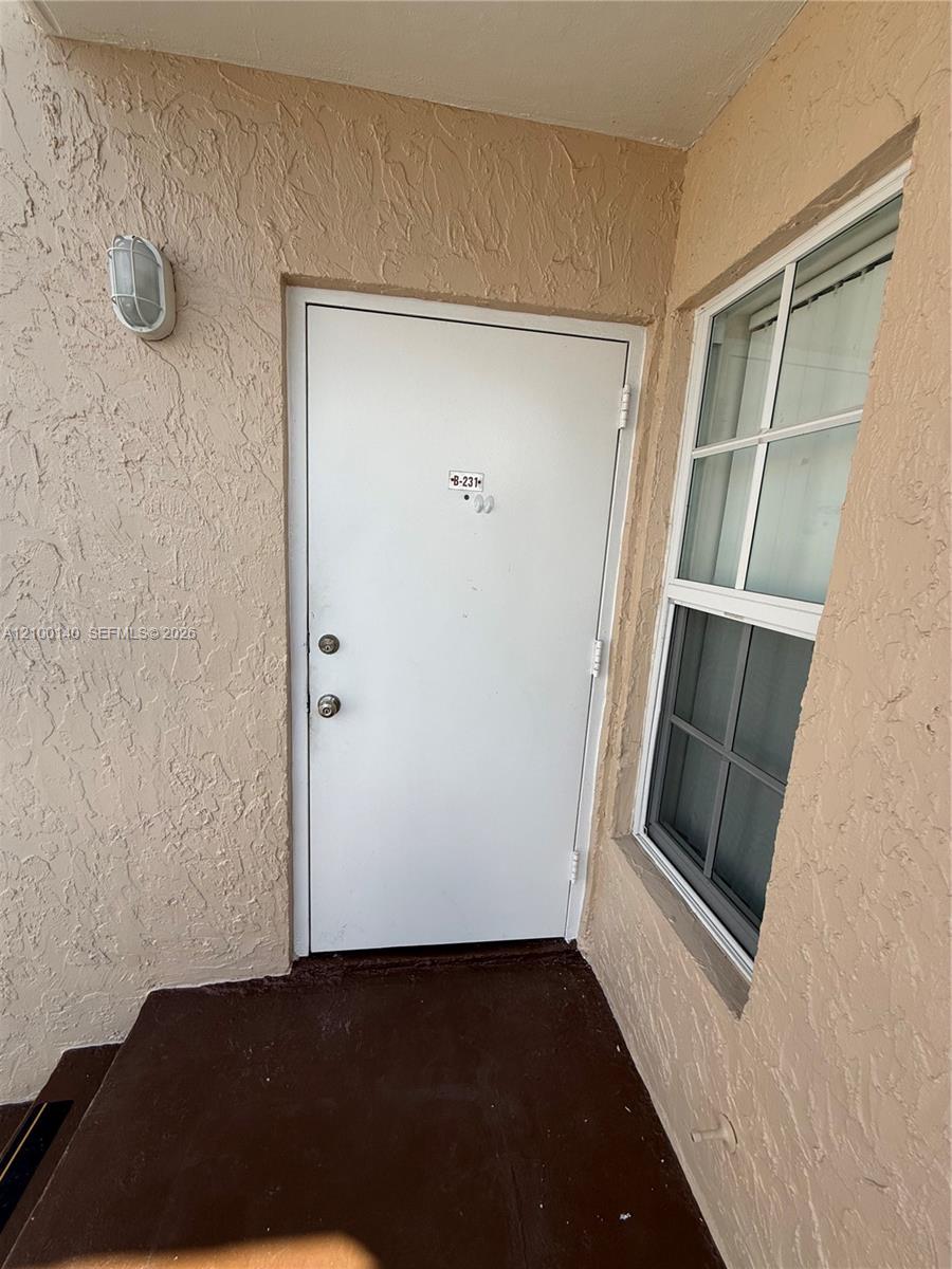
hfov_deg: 85.7
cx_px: 476
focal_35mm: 14
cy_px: 634
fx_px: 513
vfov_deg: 102.1
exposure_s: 1/1087
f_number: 2.2
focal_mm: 2.22
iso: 50
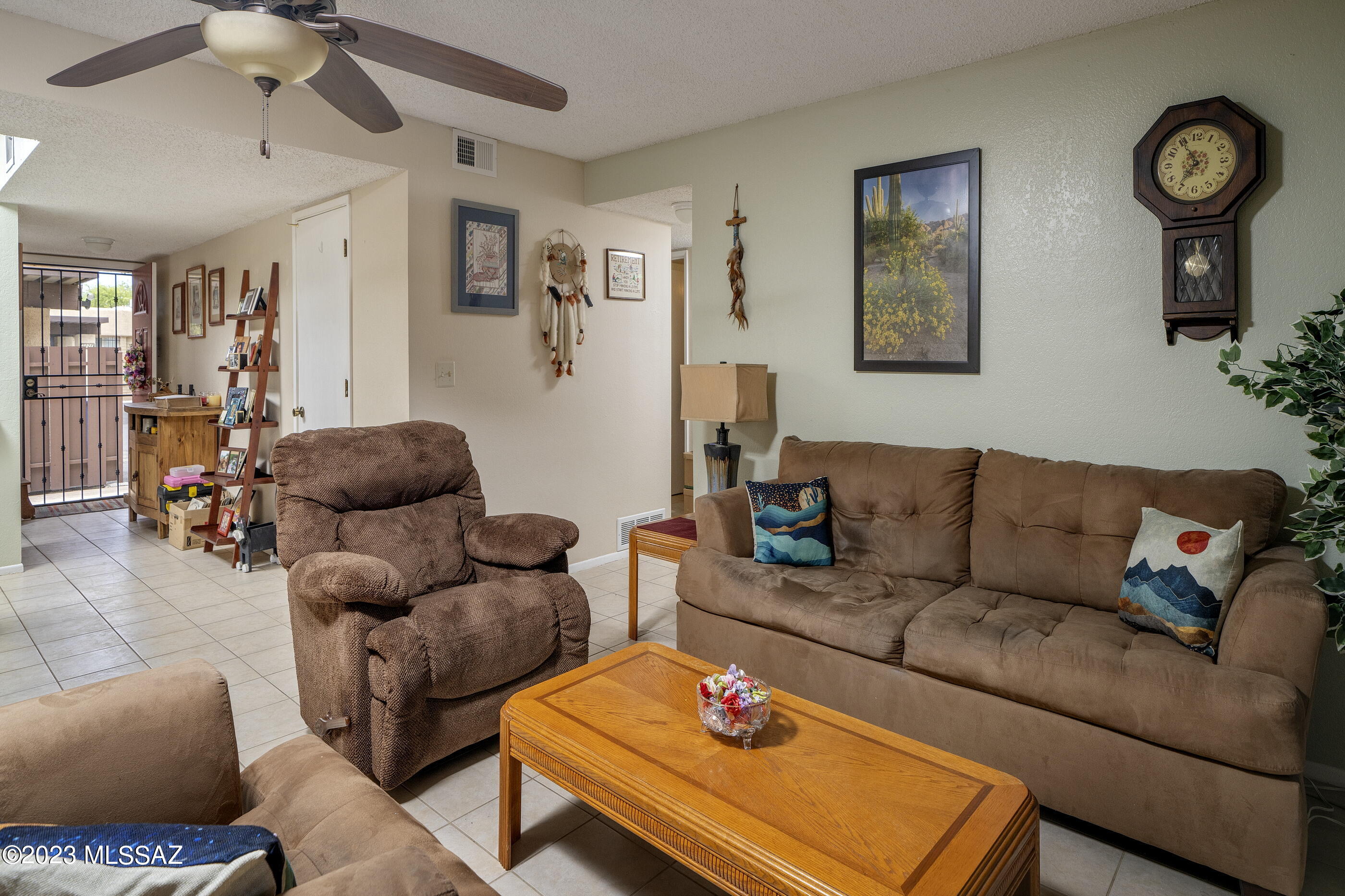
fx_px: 672
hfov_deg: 90.0
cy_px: 448
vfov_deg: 67.4
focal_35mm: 18
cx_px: 672
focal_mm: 18
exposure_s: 1/40
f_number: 8
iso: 200
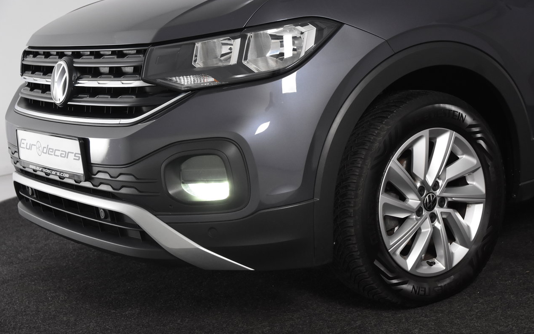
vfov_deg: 21.0
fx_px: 902
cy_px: 159
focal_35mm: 62
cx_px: 270
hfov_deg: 33.0
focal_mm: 40
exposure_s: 1/100
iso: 1600
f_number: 5
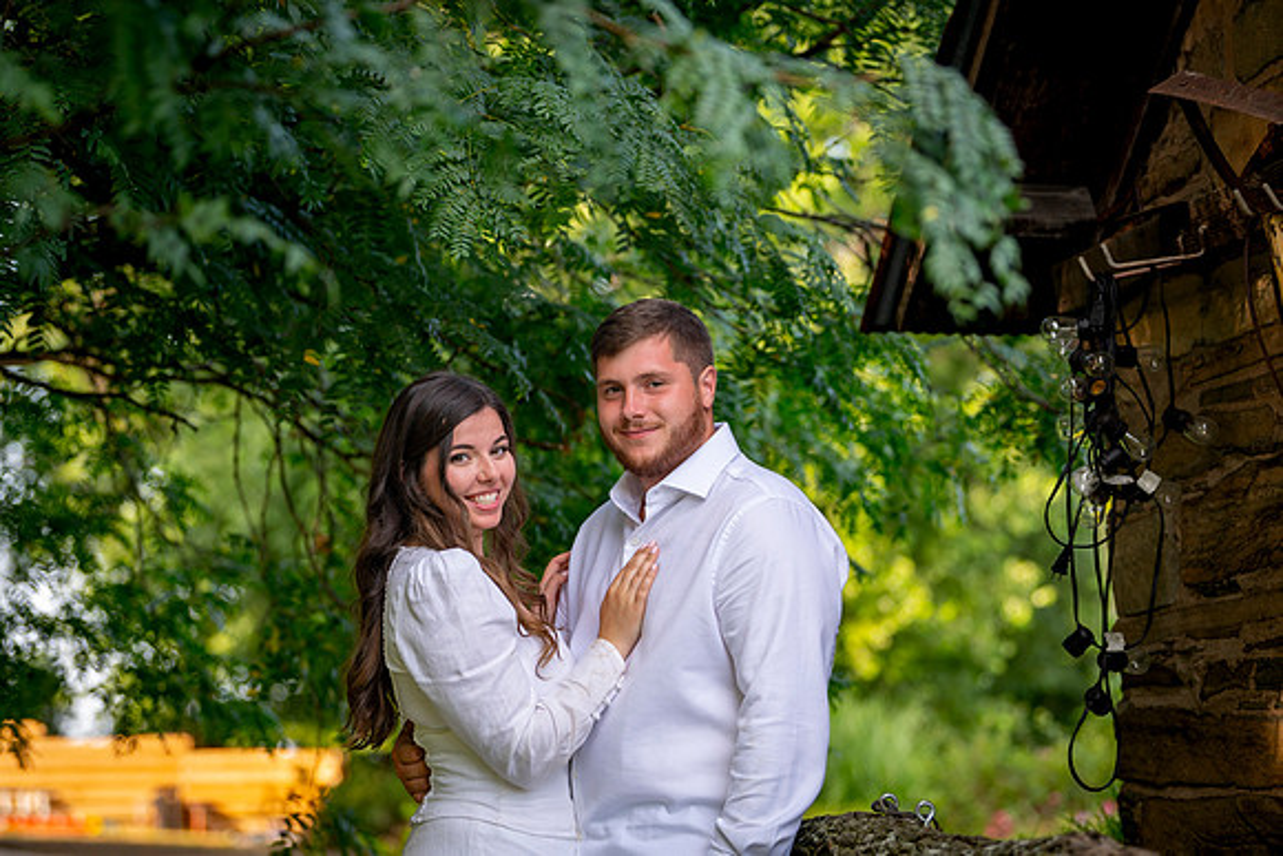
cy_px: 401
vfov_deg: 13.1
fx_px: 3737
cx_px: 659
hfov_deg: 19.5
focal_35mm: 105
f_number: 3.2
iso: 200
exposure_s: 1/320
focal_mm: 95
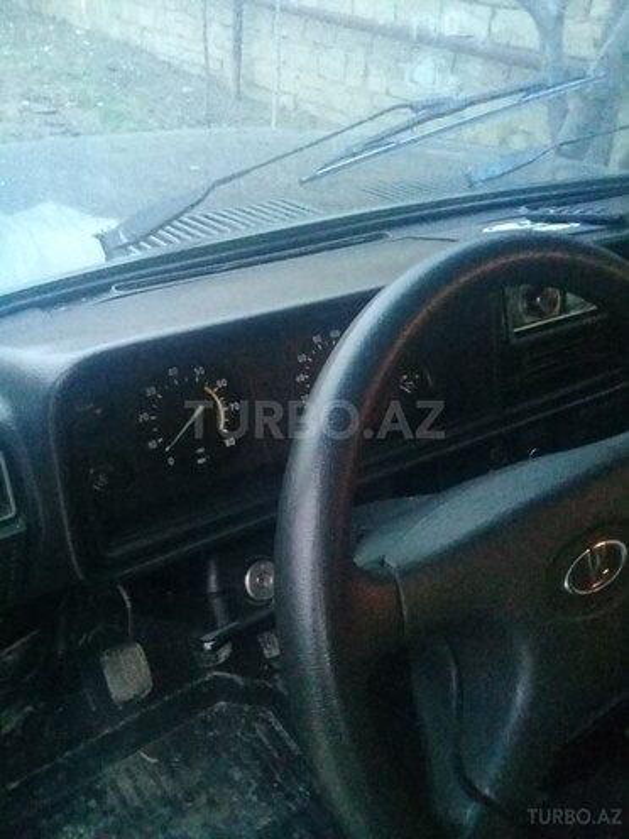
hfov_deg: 45.4
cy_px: 420
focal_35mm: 31
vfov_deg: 58.4
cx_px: 314
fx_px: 751
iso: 1250
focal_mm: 3.3
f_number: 2.2
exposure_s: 1/17
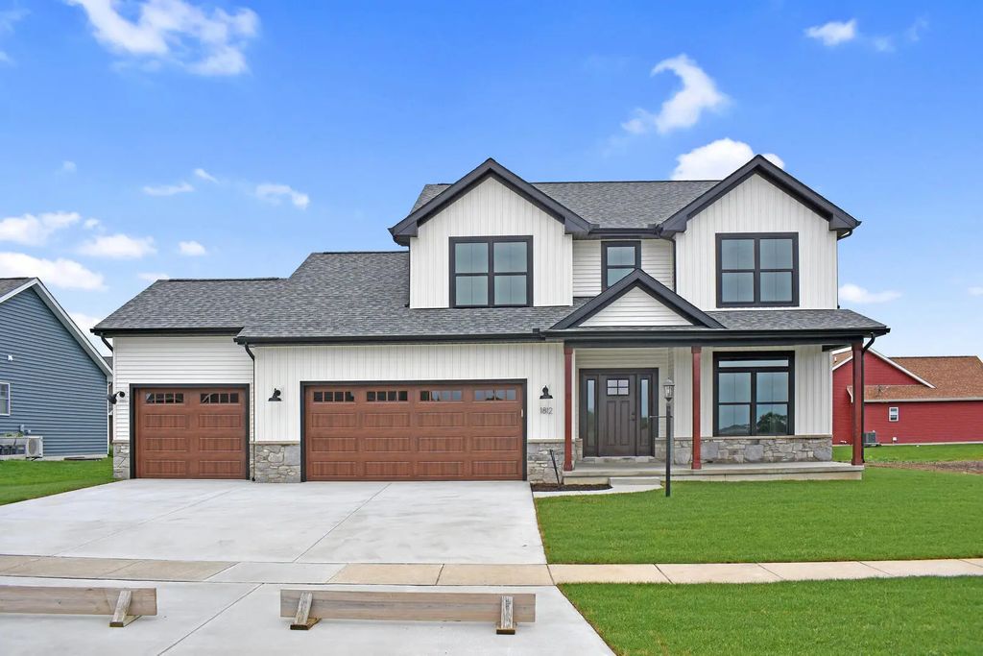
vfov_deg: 47.9
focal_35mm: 27
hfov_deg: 67.4
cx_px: 492
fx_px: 737
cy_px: 328
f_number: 7.1
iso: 200
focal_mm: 18
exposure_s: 1/1000
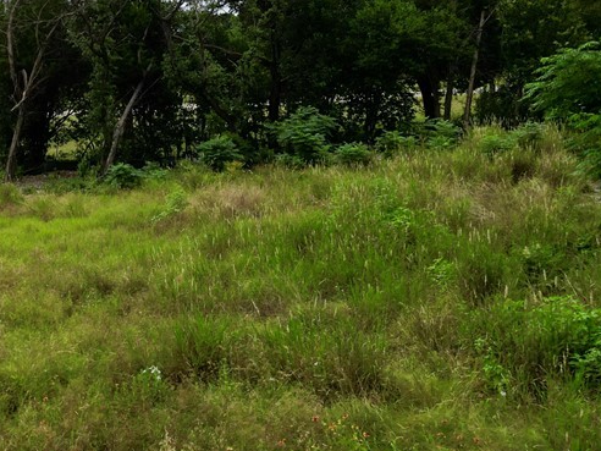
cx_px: 98
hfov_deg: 36.5
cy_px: 97
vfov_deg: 28.5
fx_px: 868
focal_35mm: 50
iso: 100
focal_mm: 6.72
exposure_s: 1/5000
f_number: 1.7
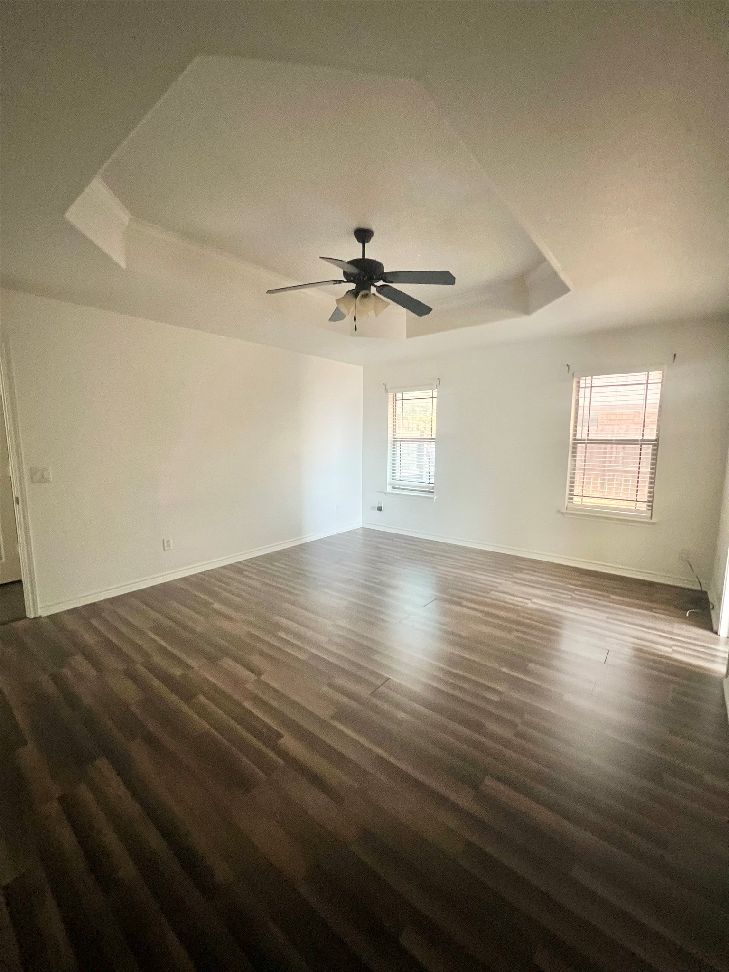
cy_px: 486
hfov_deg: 89.9
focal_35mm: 13
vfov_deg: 106.2
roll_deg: +0.2
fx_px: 365
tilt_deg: -6.7
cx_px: 364
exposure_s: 1/60
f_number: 1.8
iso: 640
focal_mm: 1.57
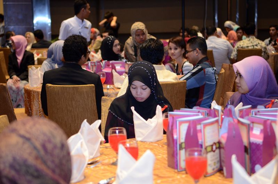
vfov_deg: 17.4
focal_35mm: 78
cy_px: 92
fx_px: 601
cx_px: 139
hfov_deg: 26.0
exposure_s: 1/60
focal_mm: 52
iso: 1600
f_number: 2.8
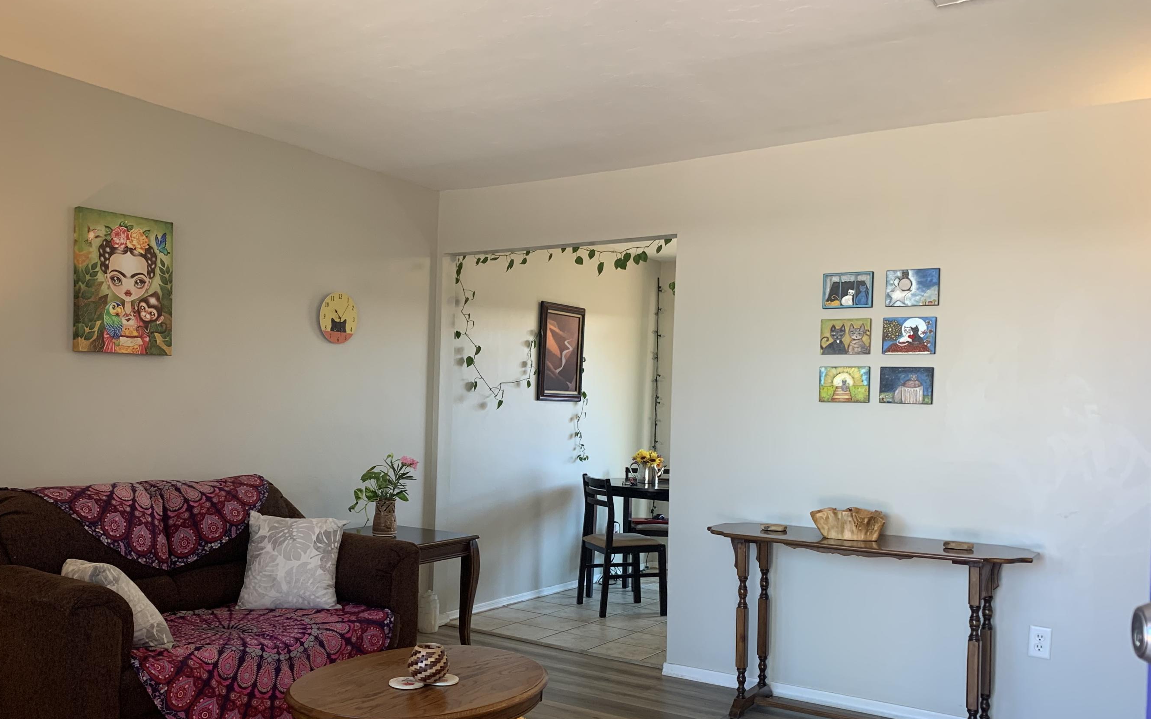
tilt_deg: -1.7
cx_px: 507
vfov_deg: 40.5
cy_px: 412
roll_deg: -1.5
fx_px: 972
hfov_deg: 61.0
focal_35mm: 31
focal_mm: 4.25
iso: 100
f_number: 1.8
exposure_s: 1/60
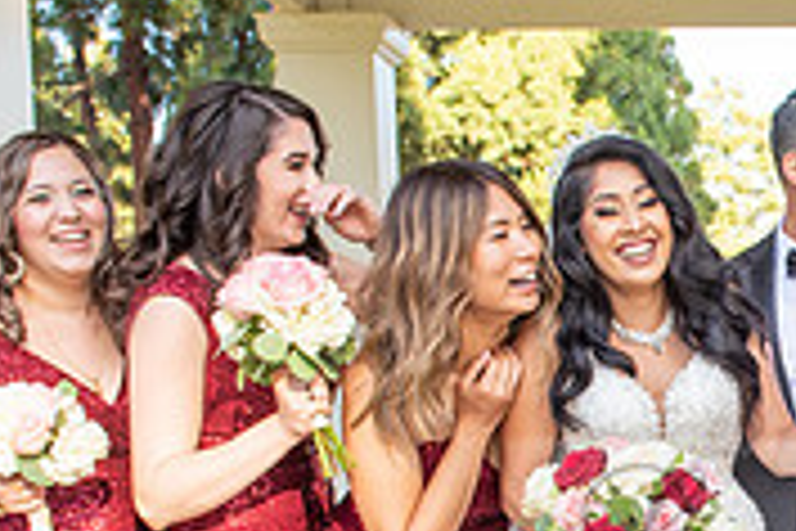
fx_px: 1879
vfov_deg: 15.7
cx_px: 899
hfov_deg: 22.4
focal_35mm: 85
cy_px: 547
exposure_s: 1/160
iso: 200
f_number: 5.6
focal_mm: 26
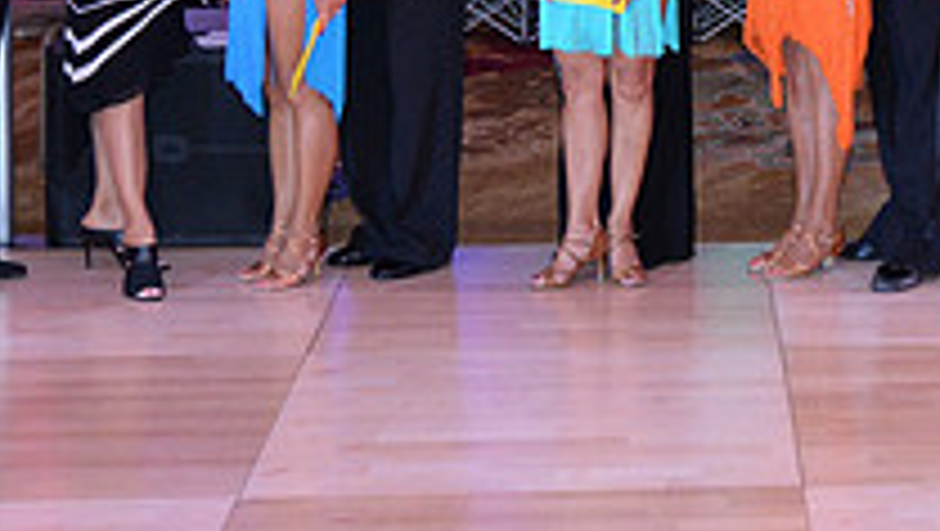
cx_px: 873
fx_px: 2894
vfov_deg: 10.2
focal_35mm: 116
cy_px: -173
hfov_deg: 18.1
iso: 2000
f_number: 4.5
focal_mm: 40
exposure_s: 1/250
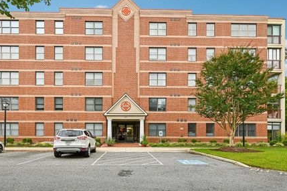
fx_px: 167
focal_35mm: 21
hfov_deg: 81.0
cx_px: 127
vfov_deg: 59.4
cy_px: 93
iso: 100
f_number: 8
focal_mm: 18
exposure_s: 1/30
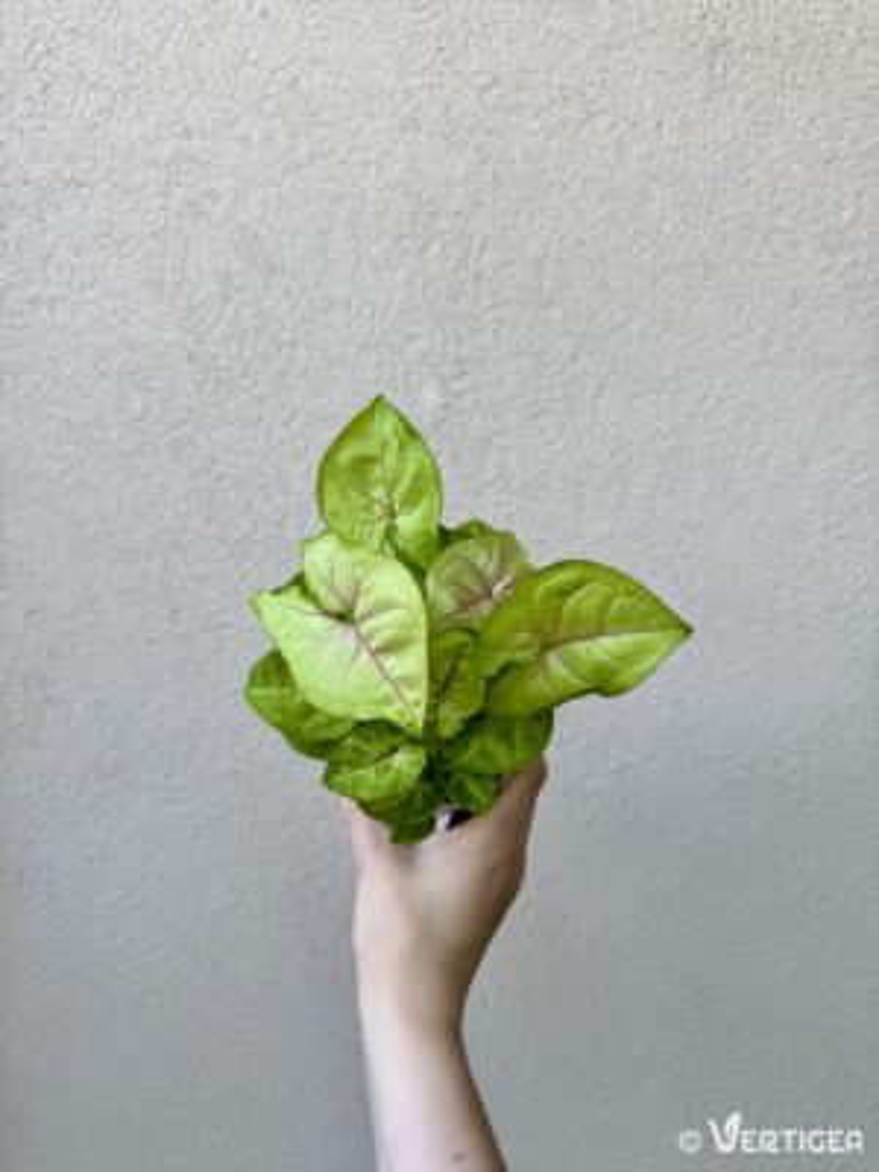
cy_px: 586
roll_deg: +1.0
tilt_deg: -9.1
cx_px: 440
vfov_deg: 71.6
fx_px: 813
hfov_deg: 56.8
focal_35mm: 24
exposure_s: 1/249
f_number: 1.78
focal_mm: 6.76
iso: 64
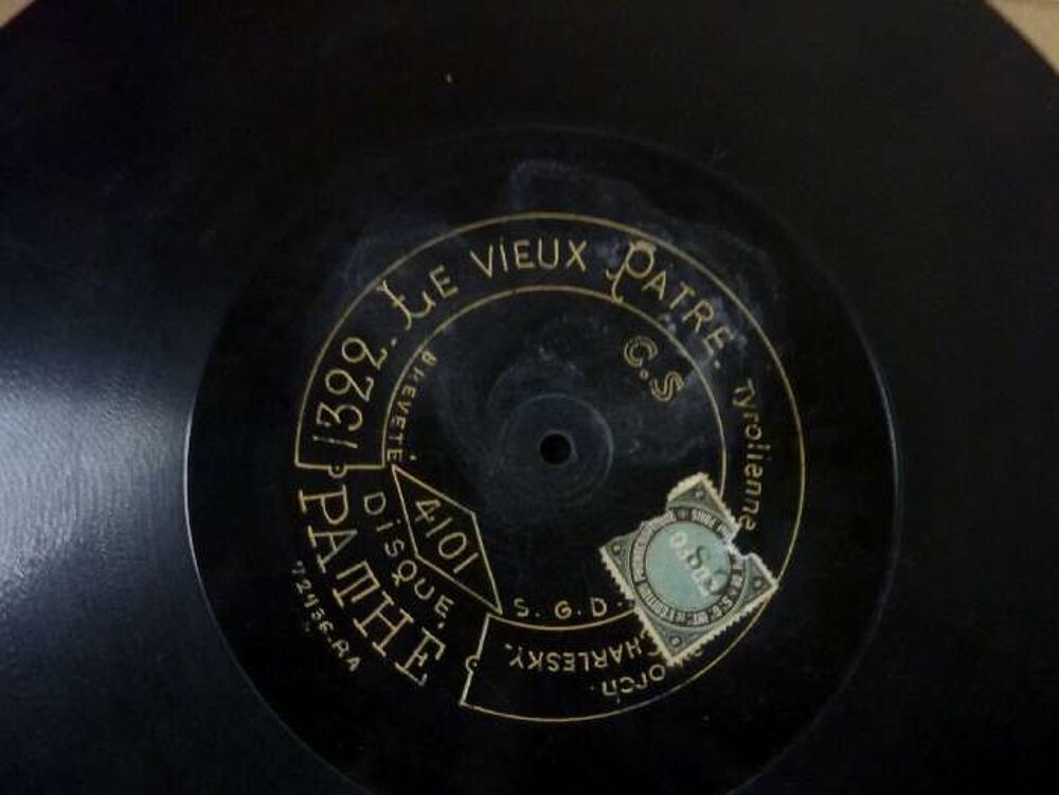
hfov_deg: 69.4
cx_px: 530
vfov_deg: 54.9
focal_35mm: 25
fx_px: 765
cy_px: 398
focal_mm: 4.1
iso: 400
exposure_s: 1/8
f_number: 3.3
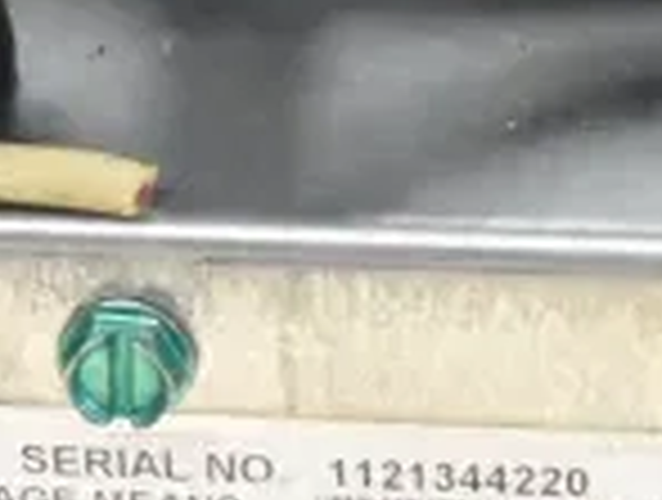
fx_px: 3949
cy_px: -525
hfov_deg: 9.6
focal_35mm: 206
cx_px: 180
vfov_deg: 7.0
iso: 6400
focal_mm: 23
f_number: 3.8
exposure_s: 1/40
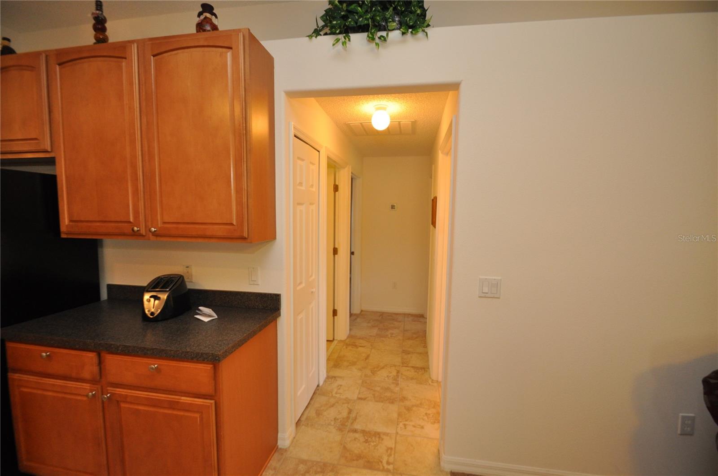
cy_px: 238
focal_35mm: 15
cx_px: 359
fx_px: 299
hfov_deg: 100.5
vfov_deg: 77.2
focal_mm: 10
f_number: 4
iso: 800
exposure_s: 1/60
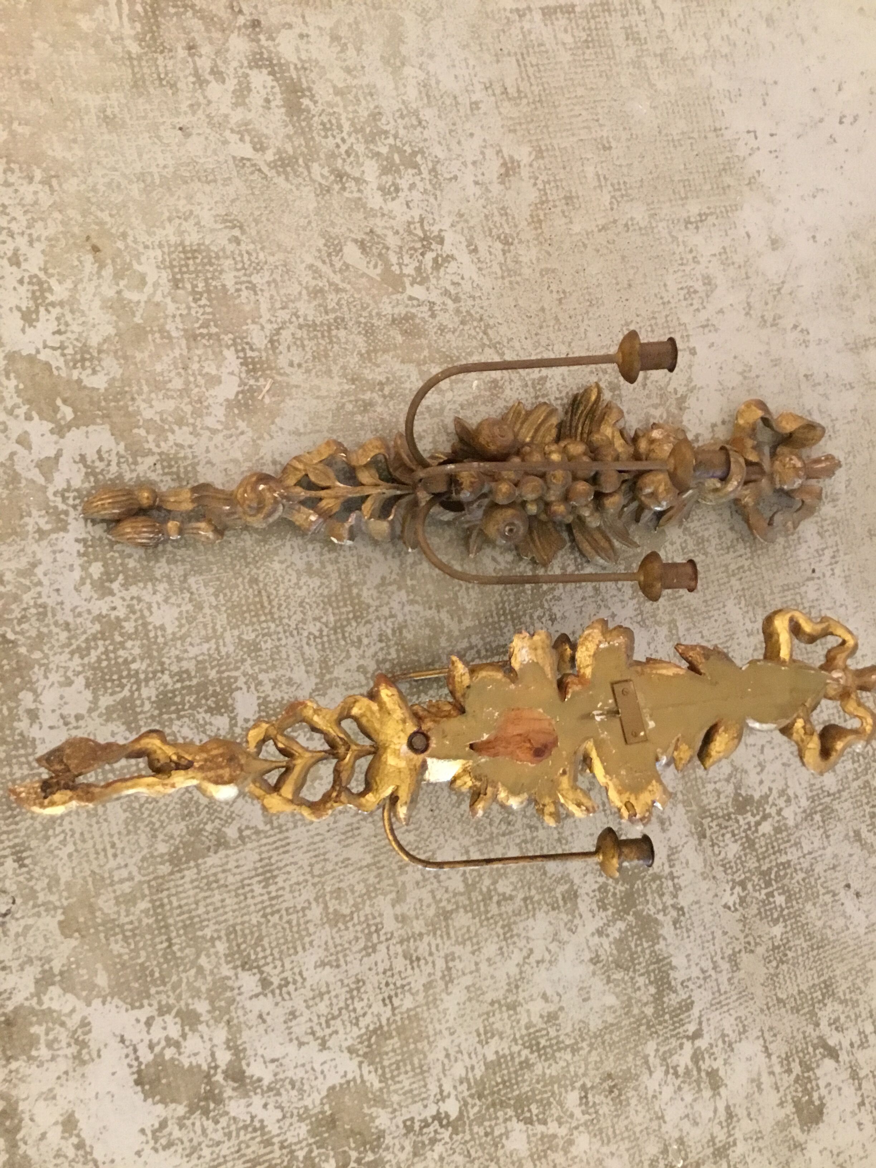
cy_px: 584
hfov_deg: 45.4
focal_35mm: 31
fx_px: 1046
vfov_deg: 58.4
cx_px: 438
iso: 400
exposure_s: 1/17
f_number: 2.4
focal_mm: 3.3
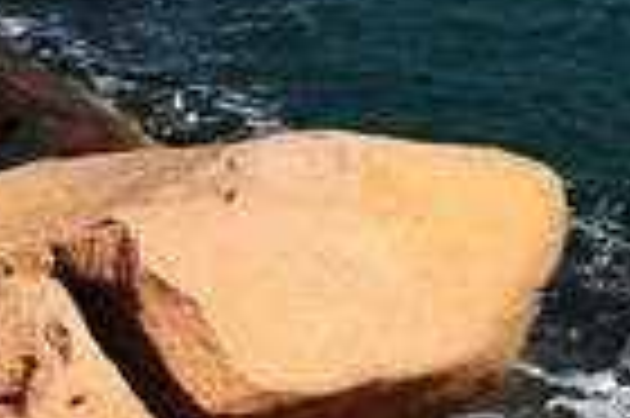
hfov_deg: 13.9
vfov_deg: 8.8
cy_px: -676
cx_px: 1008
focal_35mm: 137
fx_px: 2395
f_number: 10
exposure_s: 1/320
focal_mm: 16
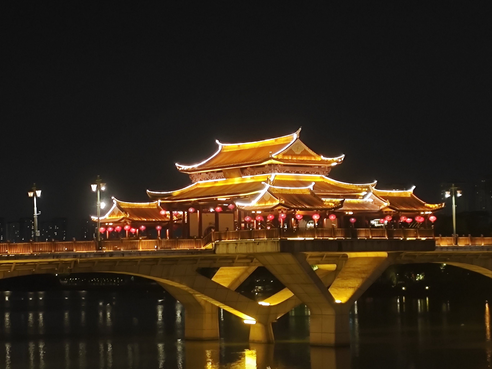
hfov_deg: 22.3
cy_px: 184
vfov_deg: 16.8
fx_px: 1251
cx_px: 246
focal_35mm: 88
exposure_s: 1/33.3
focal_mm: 5.84
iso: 400
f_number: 1.6
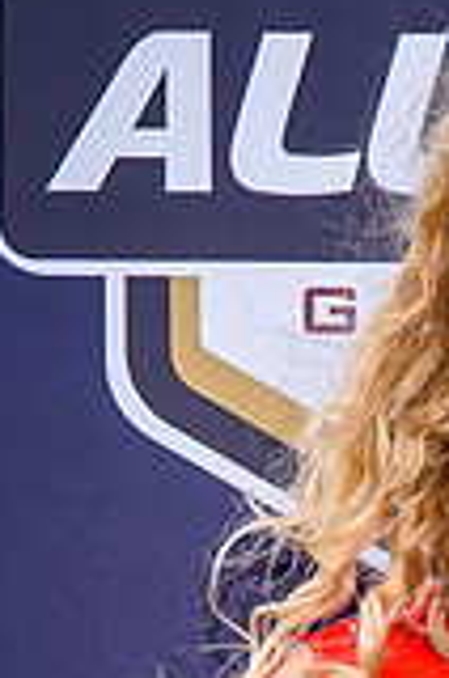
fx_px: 8474
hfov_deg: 3.0
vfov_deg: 4.6
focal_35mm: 451
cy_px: 958
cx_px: 644
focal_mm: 52
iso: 100
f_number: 5.6
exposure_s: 1/160
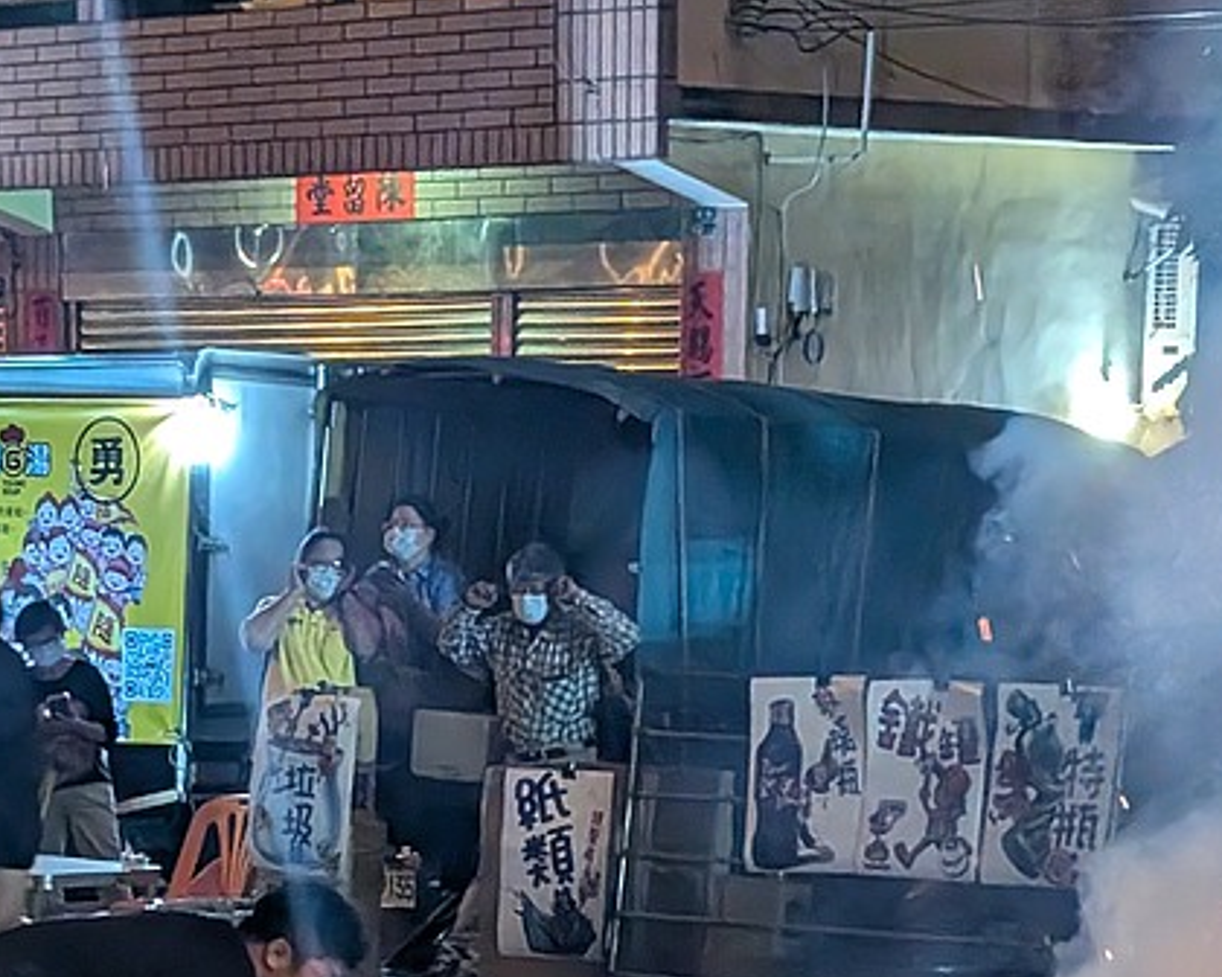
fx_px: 4268
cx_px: 166
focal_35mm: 118
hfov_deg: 16.1
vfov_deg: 12.8
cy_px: 1149
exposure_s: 1/62.6
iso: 435
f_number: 1.68
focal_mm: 6.9
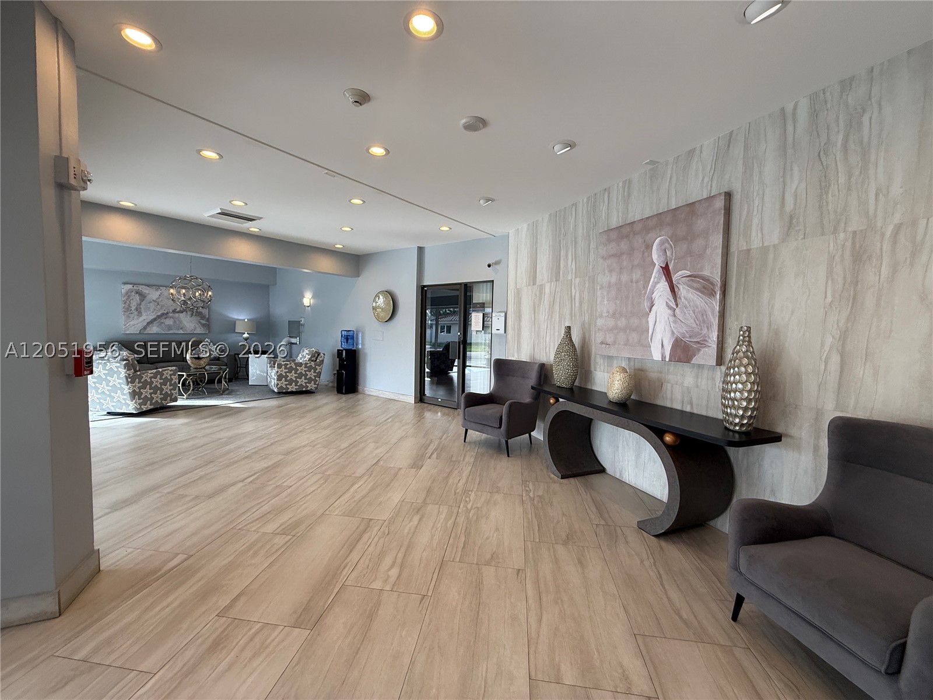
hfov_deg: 102.1
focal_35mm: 14
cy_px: 350
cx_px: 466
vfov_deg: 85.7
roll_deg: -1.1
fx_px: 377
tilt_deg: -3.0
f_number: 2.2
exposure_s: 1/120
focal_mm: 2.22
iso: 125
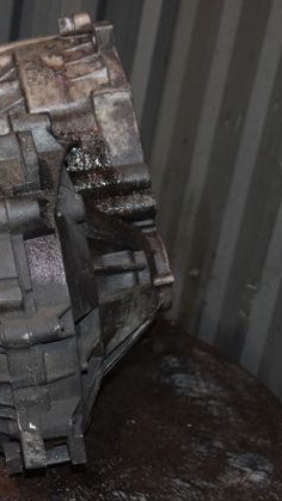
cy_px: 248
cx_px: -11
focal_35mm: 72
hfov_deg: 16.4
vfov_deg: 29.3
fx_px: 956
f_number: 5
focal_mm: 30
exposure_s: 1/60
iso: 800
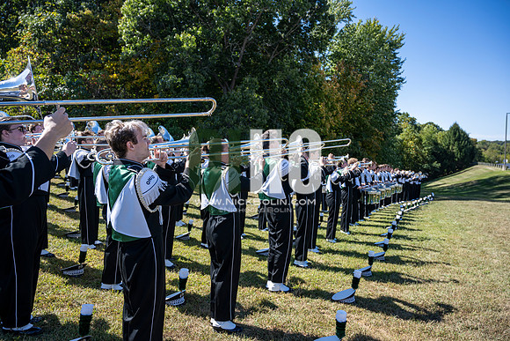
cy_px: 170
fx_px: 340
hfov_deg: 73.7
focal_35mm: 24
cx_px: 255
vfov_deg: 53.2
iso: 31
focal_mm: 24
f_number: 4.5
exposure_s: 1/250
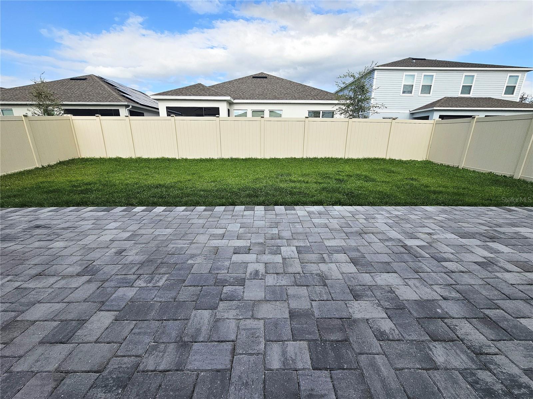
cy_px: 200
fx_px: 200
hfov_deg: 106.2
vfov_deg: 89.9
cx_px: 266
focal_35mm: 13
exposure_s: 1/1780
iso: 50
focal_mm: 2.2
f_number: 2.2
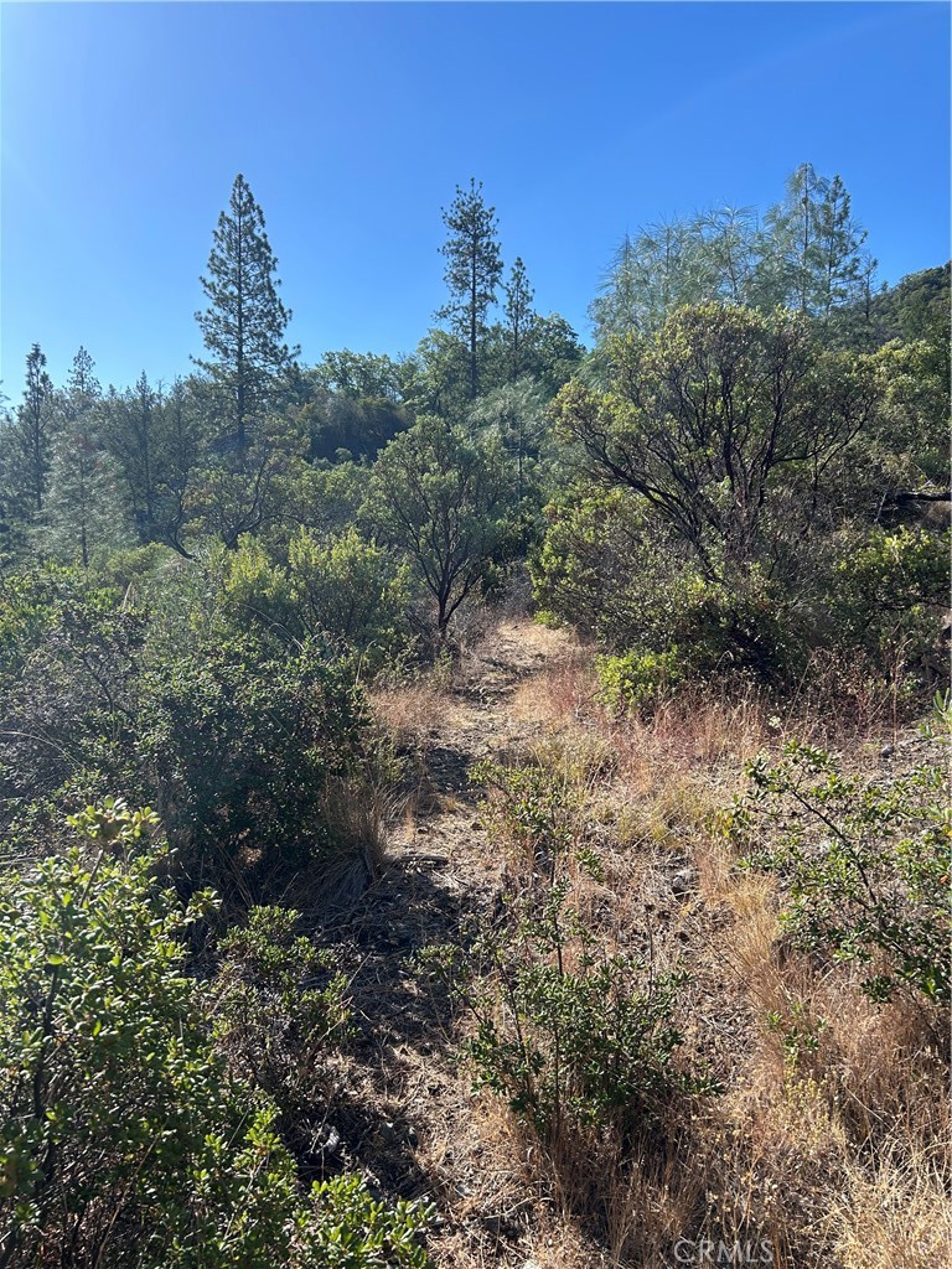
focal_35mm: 26
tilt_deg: -4.5
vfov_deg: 67.3
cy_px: 634
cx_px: 476
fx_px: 953
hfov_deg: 53.1
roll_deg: -1.0
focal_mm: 5.7
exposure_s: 1/2571
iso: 50
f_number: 1.5
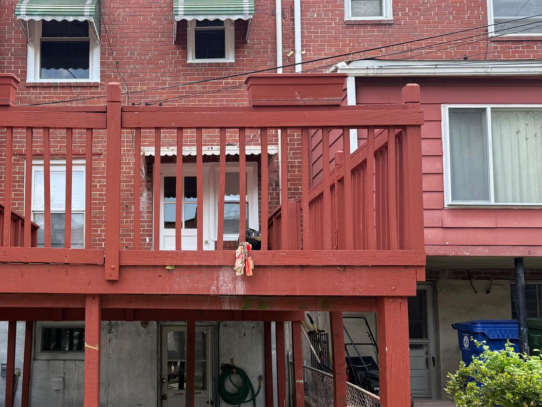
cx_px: 138
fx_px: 689
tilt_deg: +6.5
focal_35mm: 44
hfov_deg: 41.7
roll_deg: -0.4
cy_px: 246
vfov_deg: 32.8
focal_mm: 6.76
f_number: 1.78
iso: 100
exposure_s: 1/695
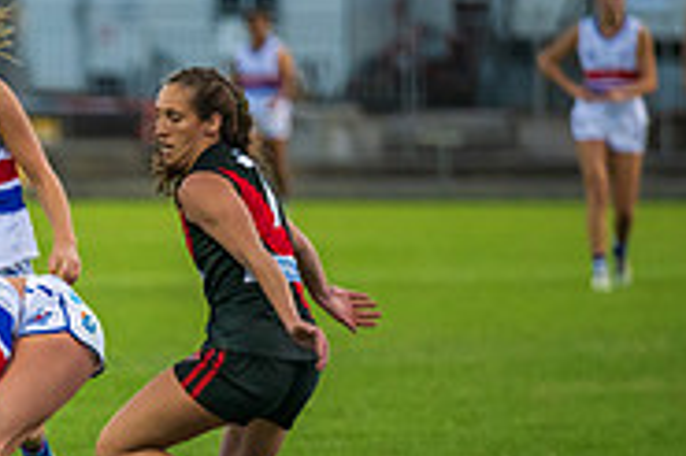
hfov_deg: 3.3
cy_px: 417
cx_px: -189
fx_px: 11994
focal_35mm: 630
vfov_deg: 2.2
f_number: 2.8
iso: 1600
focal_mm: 200
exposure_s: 1/1000
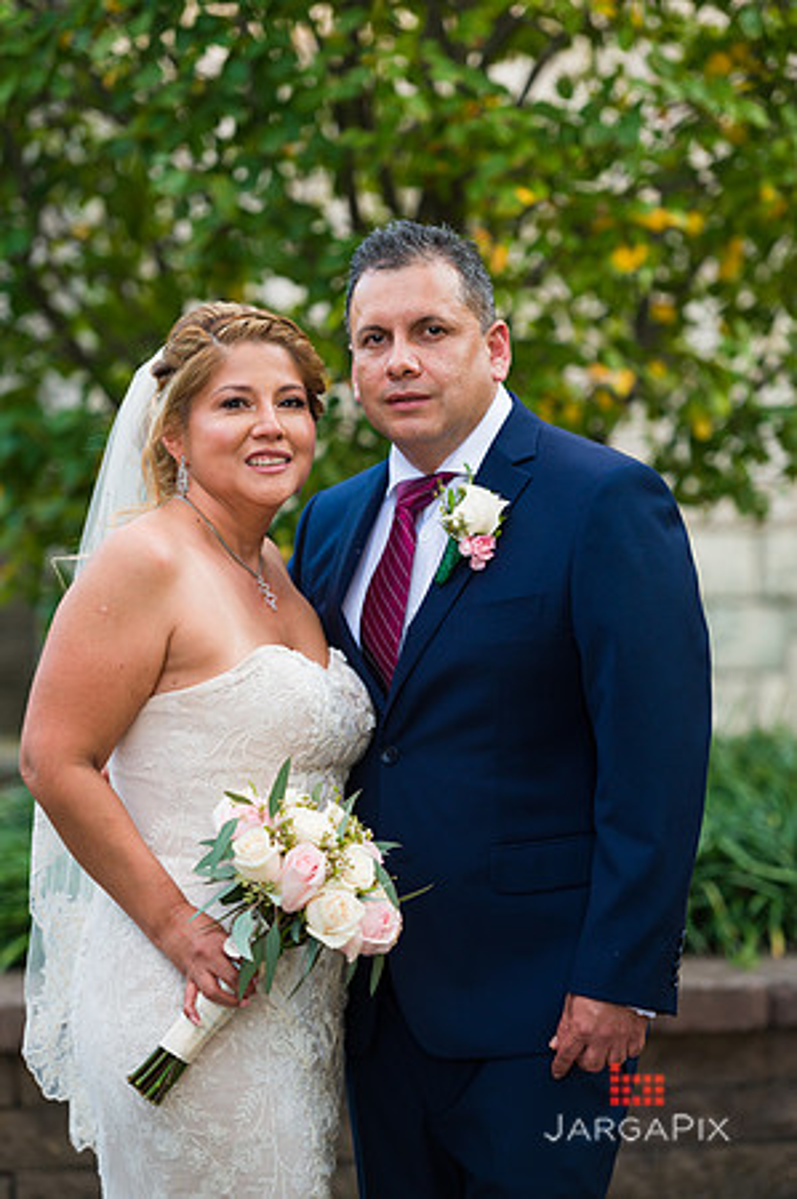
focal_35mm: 140
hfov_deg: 9.8
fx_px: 4660
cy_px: 600
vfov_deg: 14.7
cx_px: 398
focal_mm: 140
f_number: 3.2
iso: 200
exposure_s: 1/320
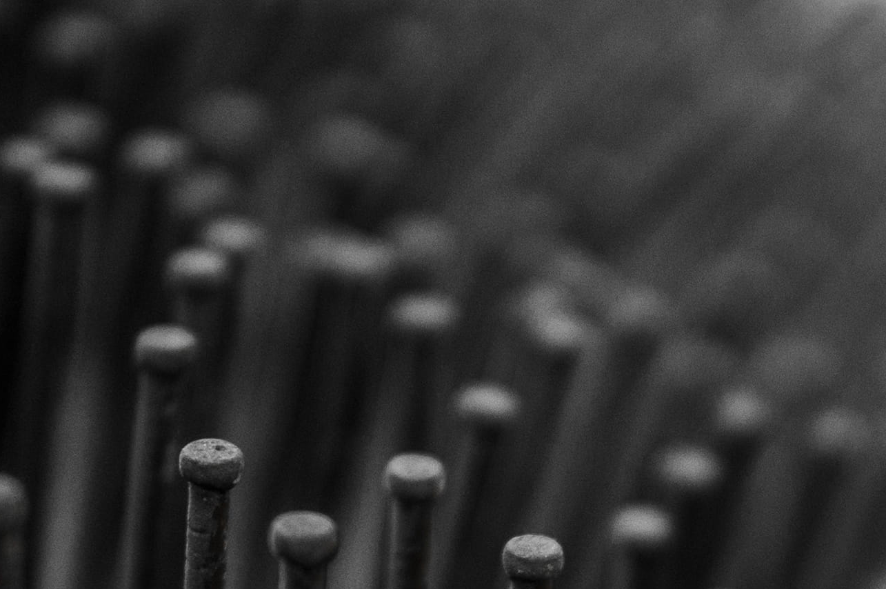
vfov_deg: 7.8
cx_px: 758
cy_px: 884
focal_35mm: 172
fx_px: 4229
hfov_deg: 11.9
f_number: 1.4
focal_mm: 30
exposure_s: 1/320
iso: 200
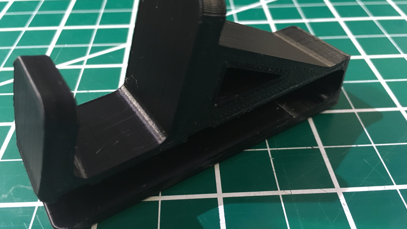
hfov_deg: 61.0
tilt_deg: -40.2
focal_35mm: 32
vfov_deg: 36.7
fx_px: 345
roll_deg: -0.2
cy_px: 111
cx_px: 203
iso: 200
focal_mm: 4.15
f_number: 2.2
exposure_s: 1/15
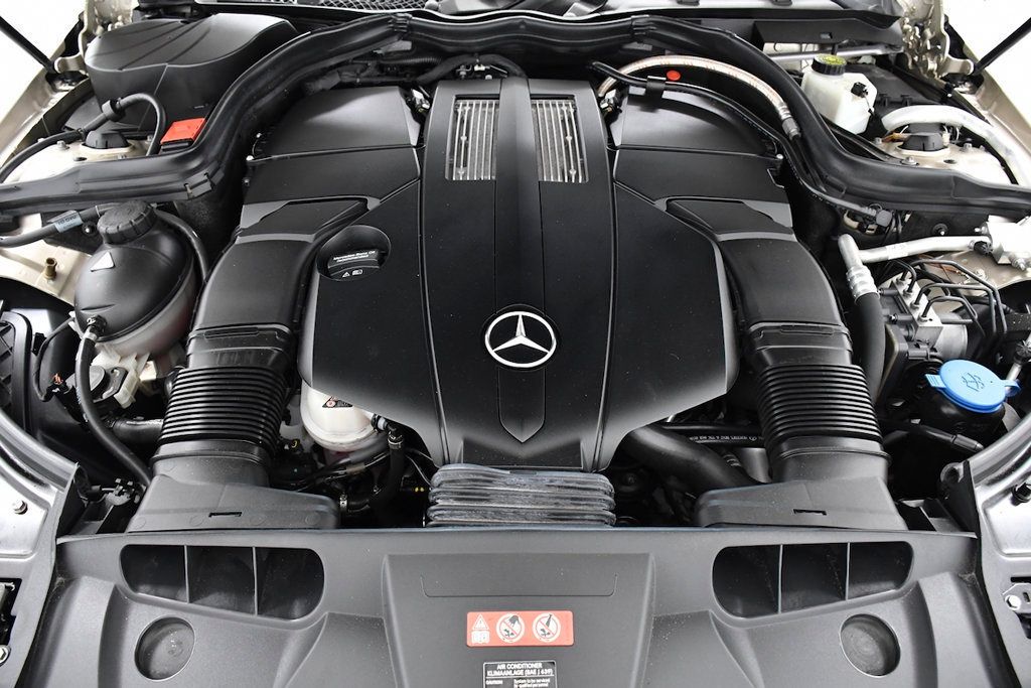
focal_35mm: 27
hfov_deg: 67.4
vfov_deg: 47.9
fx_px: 773
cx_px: 516
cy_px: 344
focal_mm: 18
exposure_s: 1/100
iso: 2000
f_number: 5.6
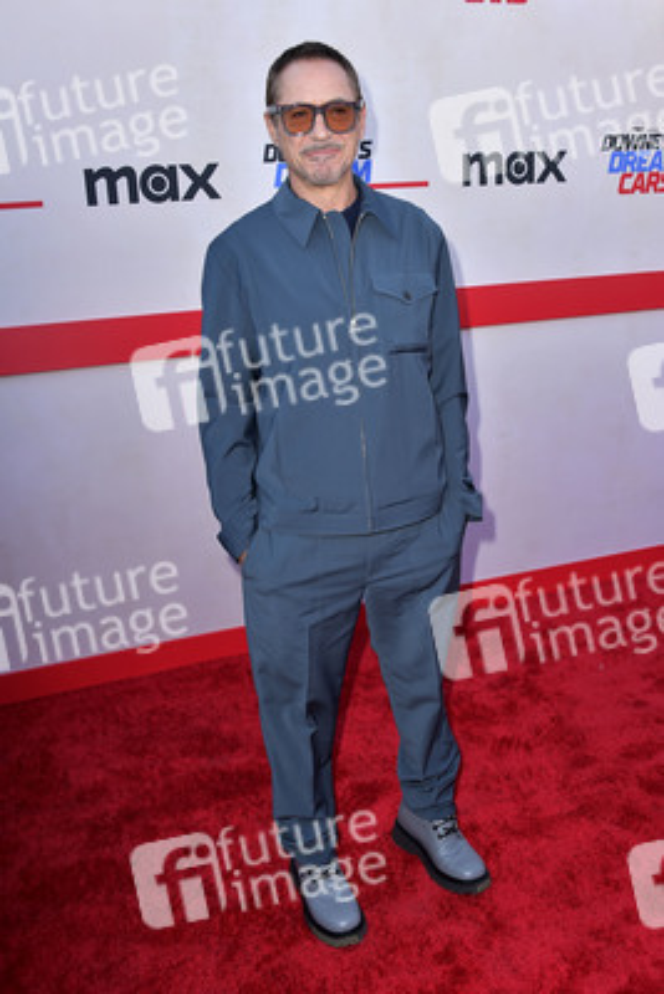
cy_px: 497
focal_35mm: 32
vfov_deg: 58.7
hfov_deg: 41.1
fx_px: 884
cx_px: 332
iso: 250
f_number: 6.3
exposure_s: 1/250
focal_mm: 32
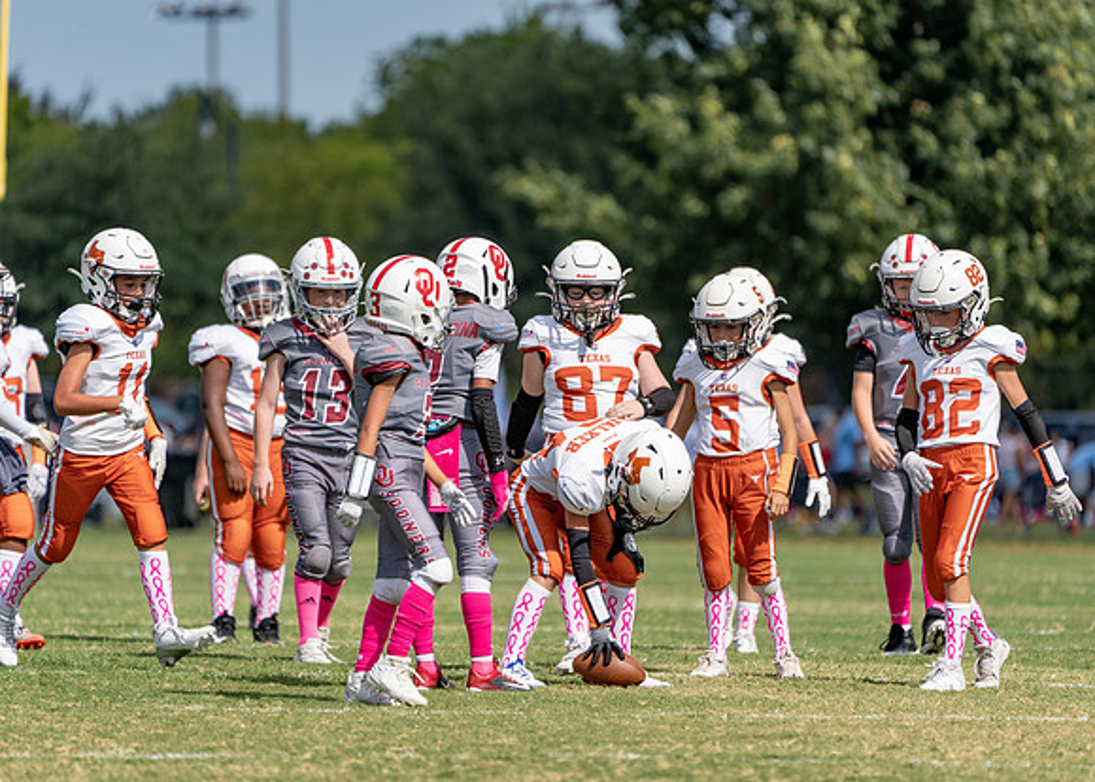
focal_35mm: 419
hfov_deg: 4.8
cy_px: 391
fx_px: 13032
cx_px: 548
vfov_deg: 3.4
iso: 320
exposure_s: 1/2000
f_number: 5.6
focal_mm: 400
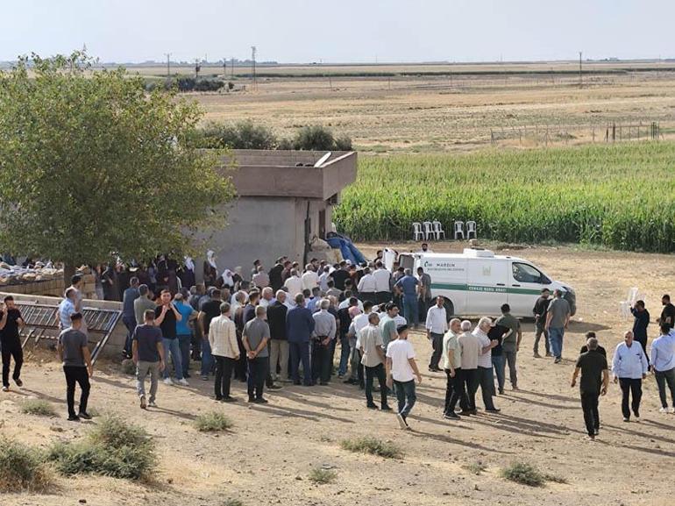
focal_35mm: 93
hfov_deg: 21.1
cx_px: 338
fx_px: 1813
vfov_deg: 15.9
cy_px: 253
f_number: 1.65
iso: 50
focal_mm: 6.14
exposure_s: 1/1263
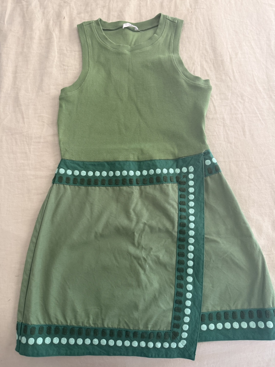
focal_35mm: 24
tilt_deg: -77.6
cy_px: 184
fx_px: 254
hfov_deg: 56.8
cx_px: 138
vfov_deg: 71.6
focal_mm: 6.76
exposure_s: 1/60
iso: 250
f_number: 1.78
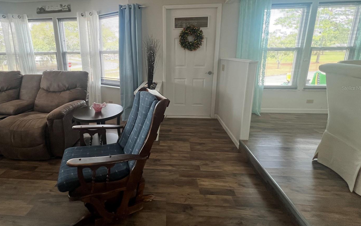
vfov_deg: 70.3
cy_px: 88
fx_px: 157
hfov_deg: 97.3
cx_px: 157
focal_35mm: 16
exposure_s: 1/60
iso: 250
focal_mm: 1.57
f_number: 1.8
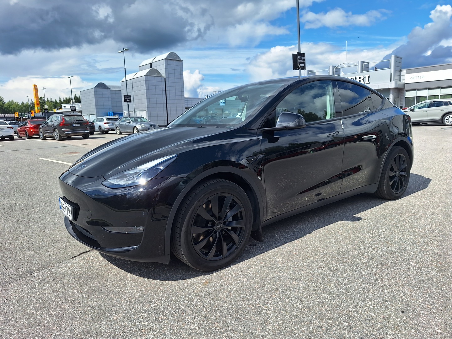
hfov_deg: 73.9
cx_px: 226
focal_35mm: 23
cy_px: 170
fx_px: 300
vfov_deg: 58.9
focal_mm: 5.54
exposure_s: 1/3165
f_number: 1.8
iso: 40
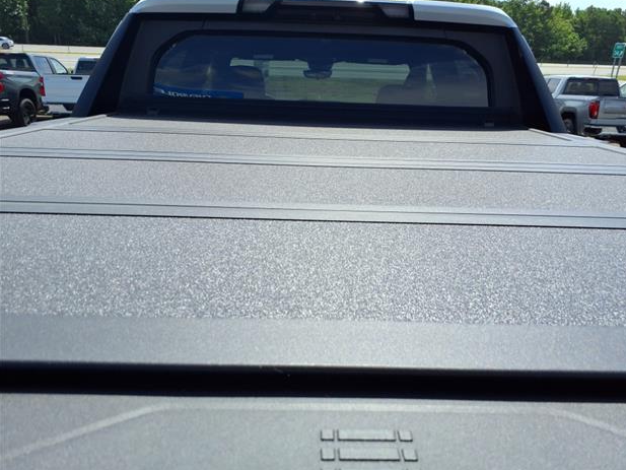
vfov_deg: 49.8
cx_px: 324
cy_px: 228
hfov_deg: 63.4
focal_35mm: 28
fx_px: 506
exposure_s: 1/1667
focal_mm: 3.58
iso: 40
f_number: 1.9
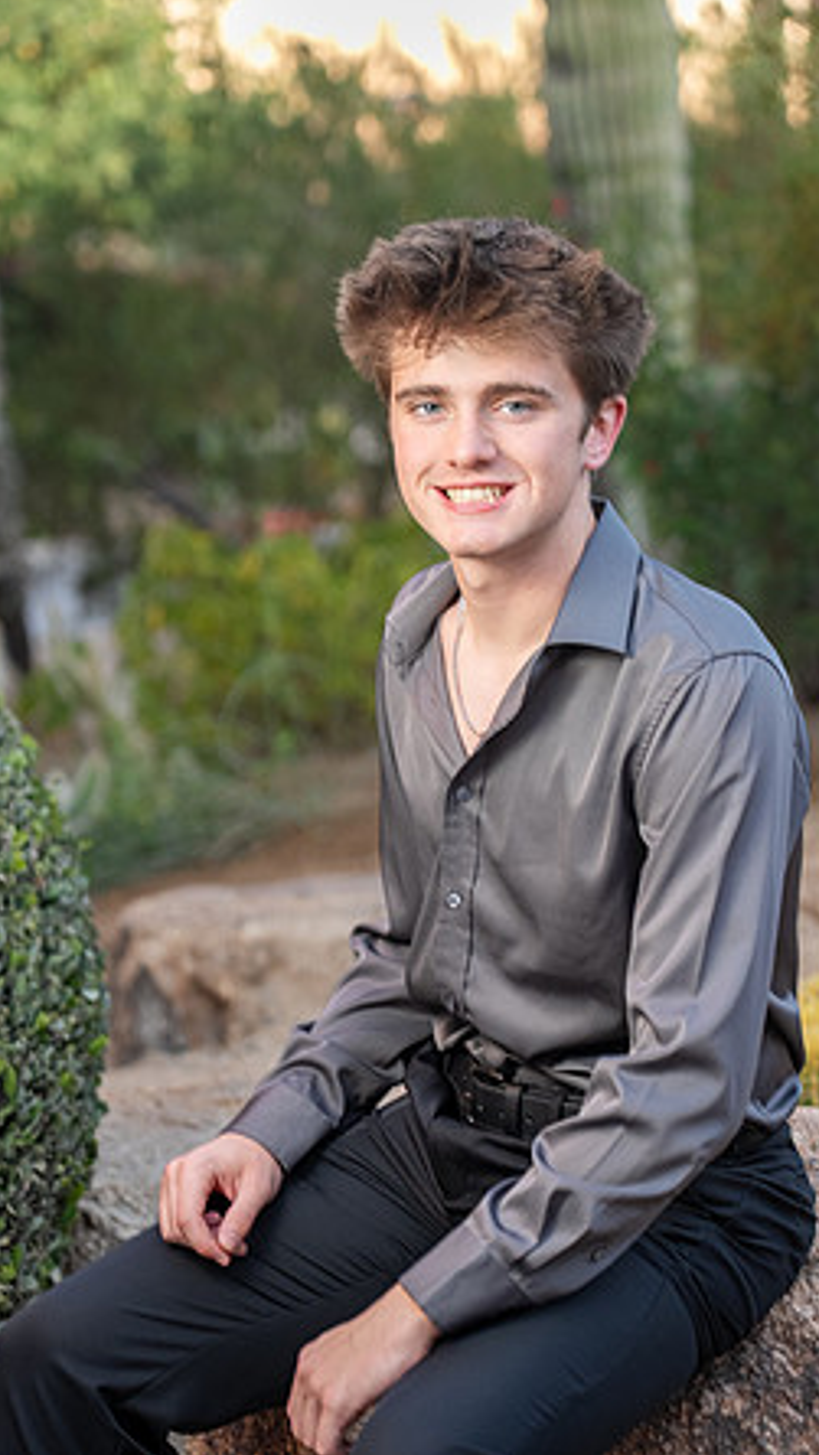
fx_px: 4284
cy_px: 724
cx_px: 395
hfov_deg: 10.9
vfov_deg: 19.3
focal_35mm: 111
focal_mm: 105
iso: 800
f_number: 4
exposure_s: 1/80
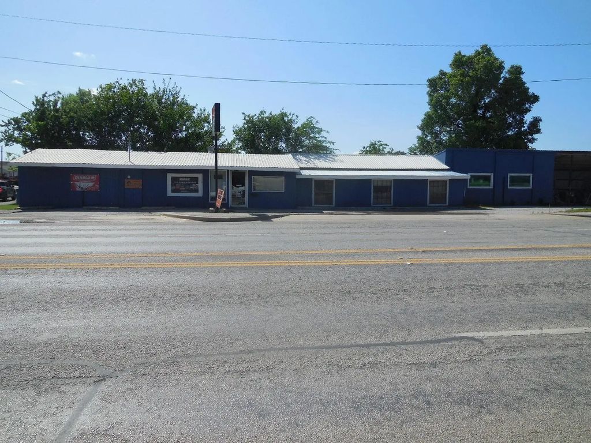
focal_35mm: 25
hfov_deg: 69.4
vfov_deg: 54.9
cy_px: 222
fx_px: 427
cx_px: 296
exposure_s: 1/640
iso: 125
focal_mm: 4.5
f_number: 6.2
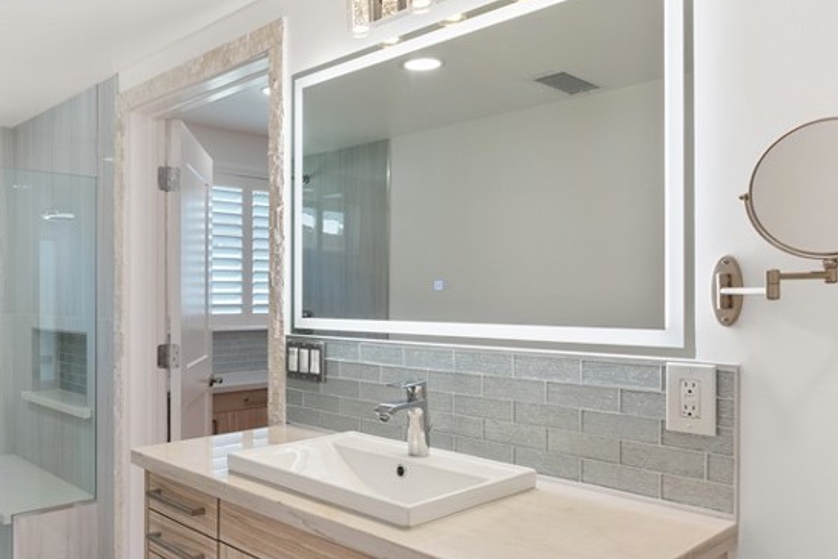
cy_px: 299
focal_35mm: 30
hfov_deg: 59.6
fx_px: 698
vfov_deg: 43.6
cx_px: 241
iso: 640
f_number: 9
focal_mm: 16
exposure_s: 1/20
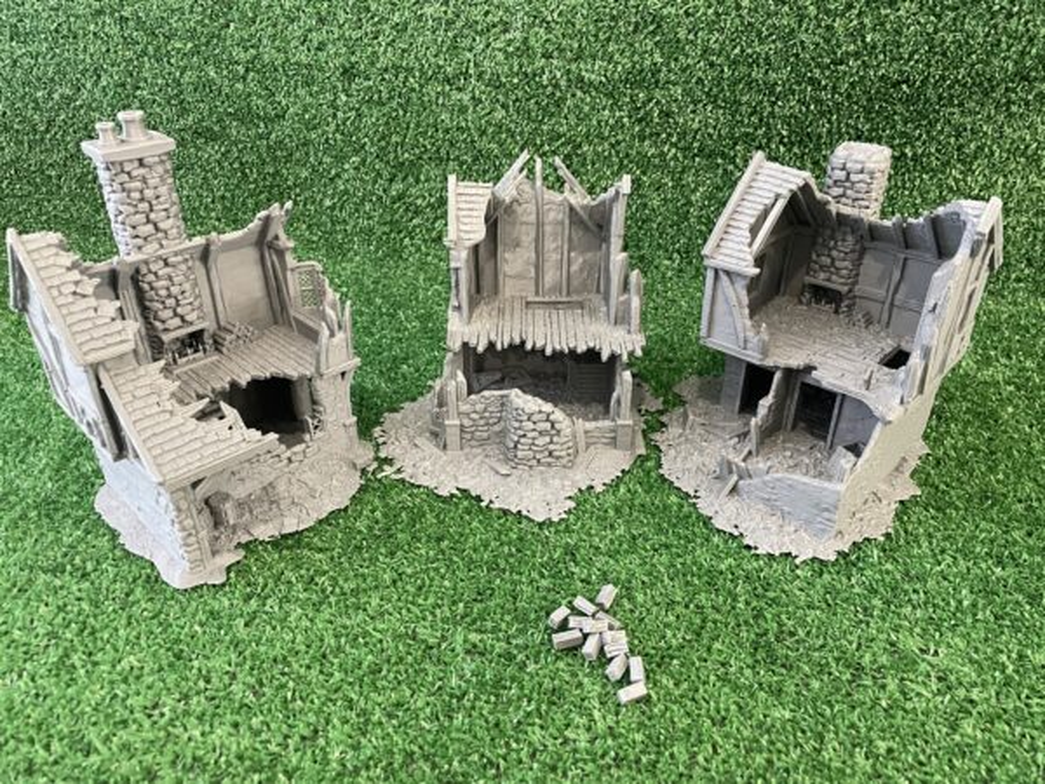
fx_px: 785
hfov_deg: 67.3
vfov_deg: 53.1
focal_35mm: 26
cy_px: 392
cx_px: 522
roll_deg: -0.3
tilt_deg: -30.6
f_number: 1.6
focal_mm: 4.2
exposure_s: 1/60
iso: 500
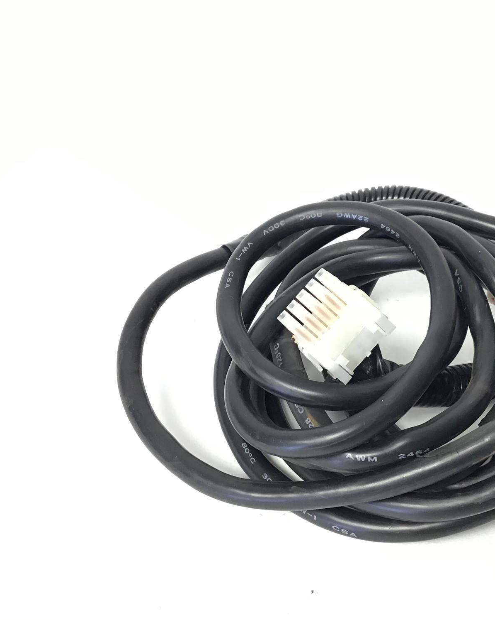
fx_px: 751
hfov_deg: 36.0
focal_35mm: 41
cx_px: 341
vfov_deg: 44.8
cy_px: 310
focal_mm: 3.3
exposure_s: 1/30
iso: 100
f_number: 2.4
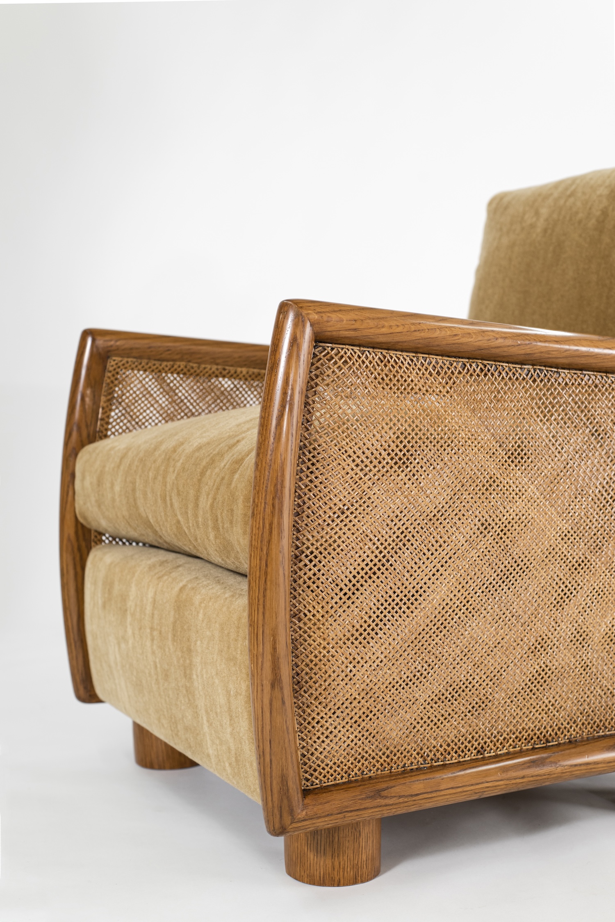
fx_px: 1280
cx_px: 308
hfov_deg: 27.0
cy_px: 461
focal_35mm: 50
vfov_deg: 39.6
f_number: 5.6
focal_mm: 50
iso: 320
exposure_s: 1/100
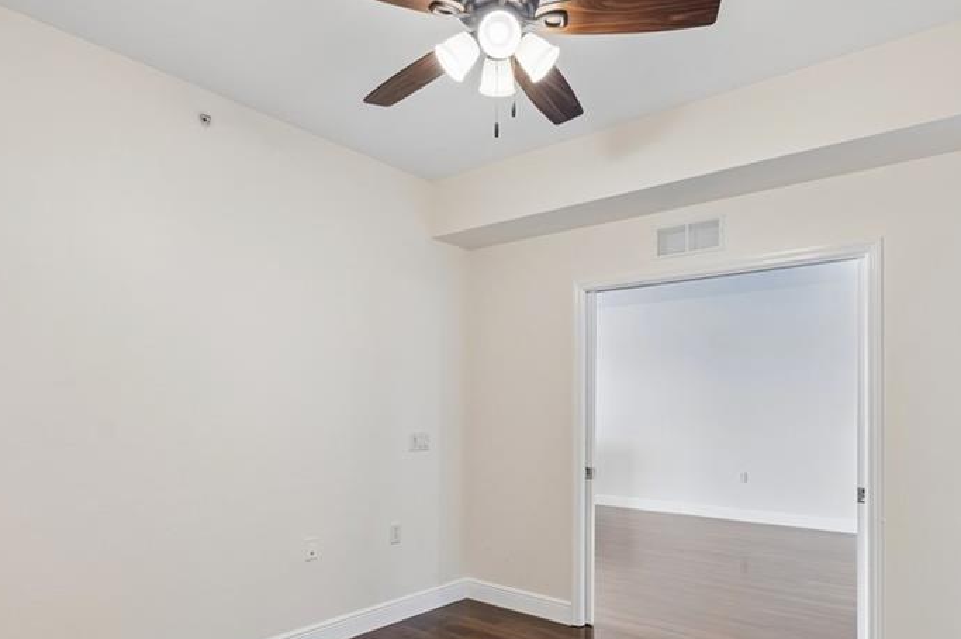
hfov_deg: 81.2
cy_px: 455
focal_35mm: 21
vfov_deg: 57.3
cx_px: 504
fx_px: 560
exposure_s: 1/20
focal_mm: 14
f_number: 8
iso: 400
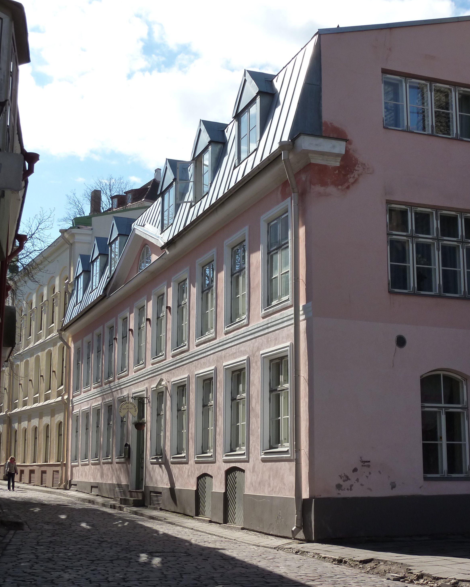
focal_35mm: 51
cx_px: 269
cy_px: 309
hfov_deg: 29.6
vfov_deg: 36.6
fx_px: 887
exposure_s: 1/500
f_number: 5
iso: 125
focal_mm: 6.9
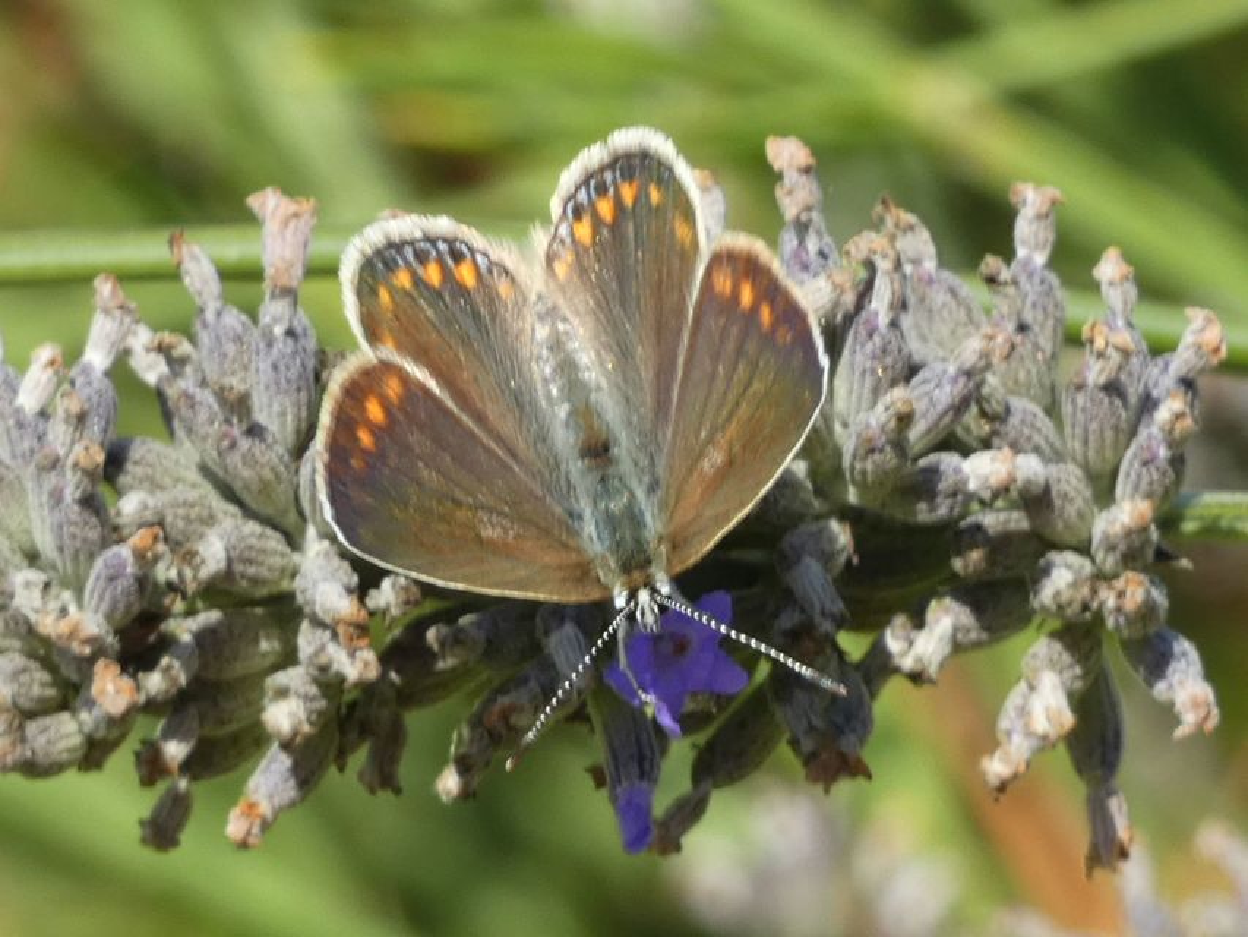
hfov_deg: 5.7
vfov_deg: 4.2
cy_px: 468
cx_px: 624
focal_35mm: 350
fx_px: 12620
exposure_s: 1/80
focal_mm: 62.7
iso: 80
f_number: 5.6
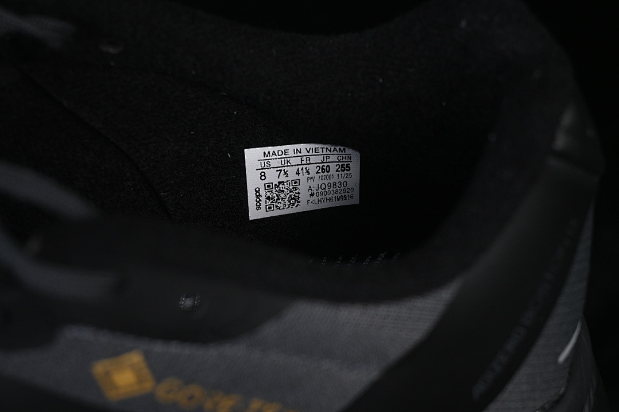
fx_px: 1289
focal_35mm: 75
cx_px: 310
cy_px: 206
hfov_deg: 27.0
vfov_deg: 18.2
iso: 160
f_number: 6.3
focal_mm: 50
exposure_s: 1/50
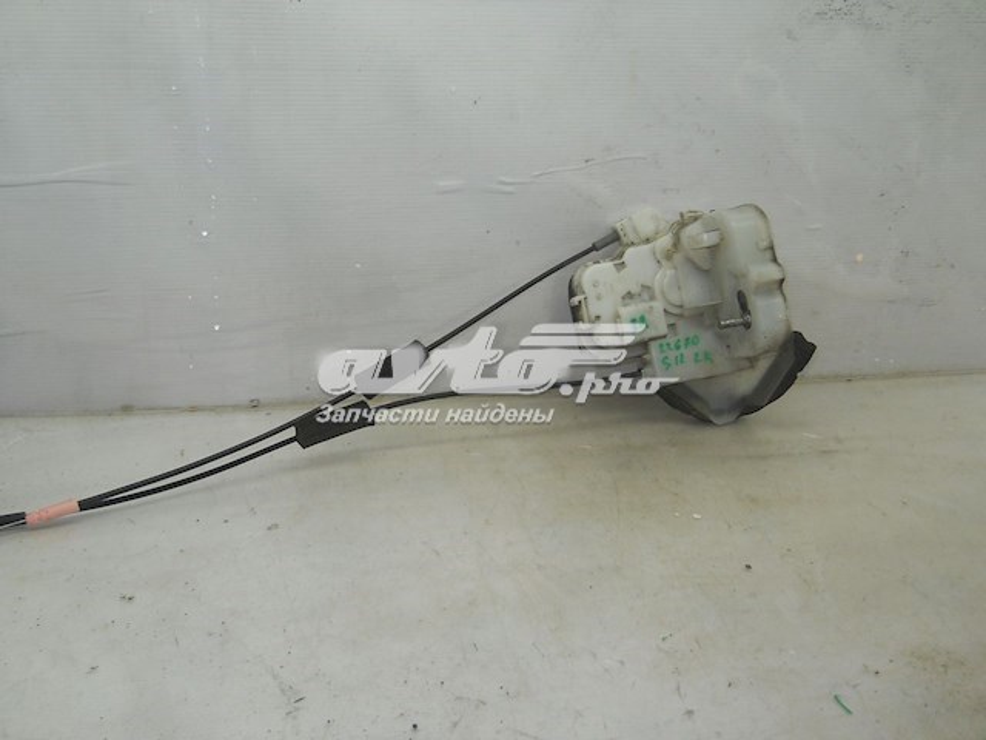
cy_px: 370
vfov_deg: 35.1
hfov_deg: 45.8
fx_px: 1168
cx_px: 493
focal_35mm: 41
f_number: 3.1
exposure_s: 1/60
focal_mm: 6.72
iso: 80
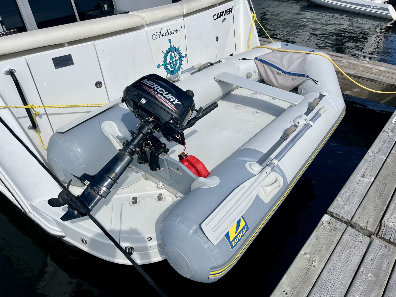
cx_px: 198
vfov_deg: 53.1
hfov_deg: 67.3
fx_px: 297
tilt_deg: -35.1
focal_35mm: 26
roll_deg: -0.4
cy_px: 148
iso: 50
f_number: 1.6
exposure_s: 1/6494
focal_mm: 5.1
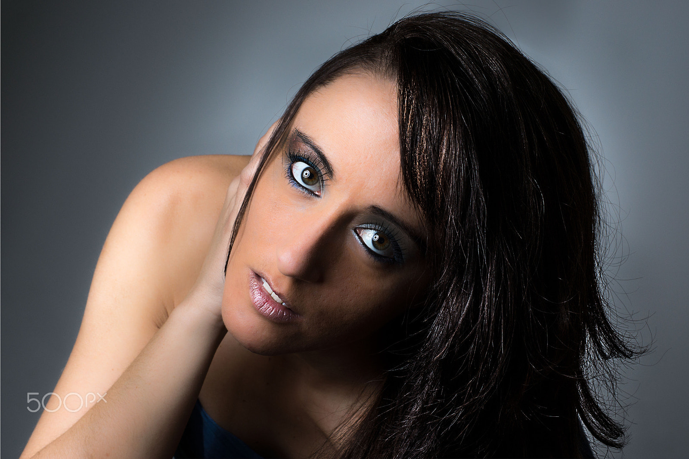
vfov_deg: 16.5
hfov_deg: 24.6
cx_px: 344
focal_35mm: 82
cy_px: 230
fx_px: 1579
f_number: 11
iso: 100
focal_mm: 55
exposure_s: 1/80
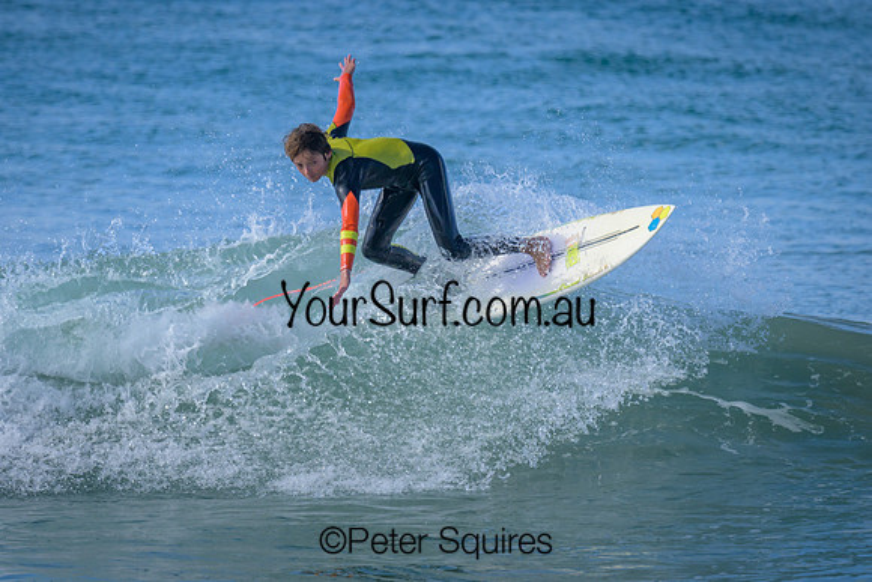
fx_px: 26617
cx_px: 419
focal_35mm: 1099
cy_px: 270
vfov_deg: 1.3
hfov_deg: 1.9
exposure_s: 1/2000
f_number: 6.3
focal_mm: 800
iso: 500
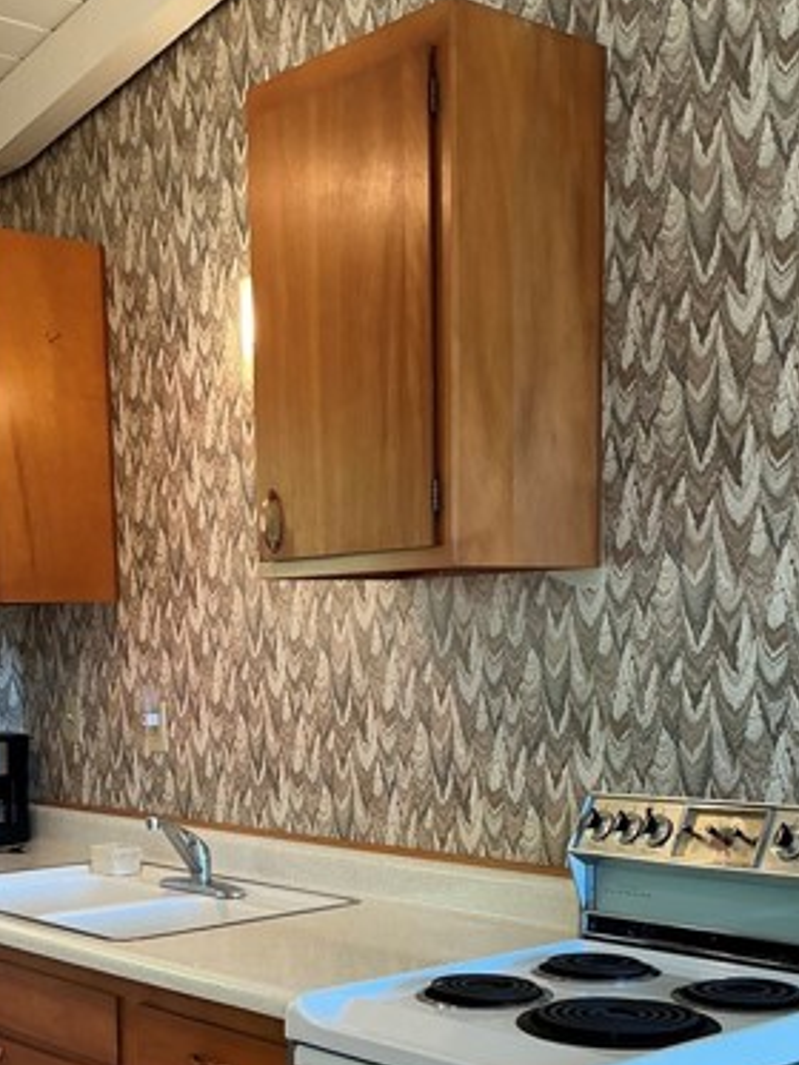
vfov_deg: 38.4
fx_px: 1476
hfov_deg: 30.1
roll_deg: +2.3
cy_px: 822
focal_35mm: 48
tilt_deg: -6.3
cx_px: 285
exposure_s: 1/60
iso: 50
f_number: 1.8
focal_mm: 3
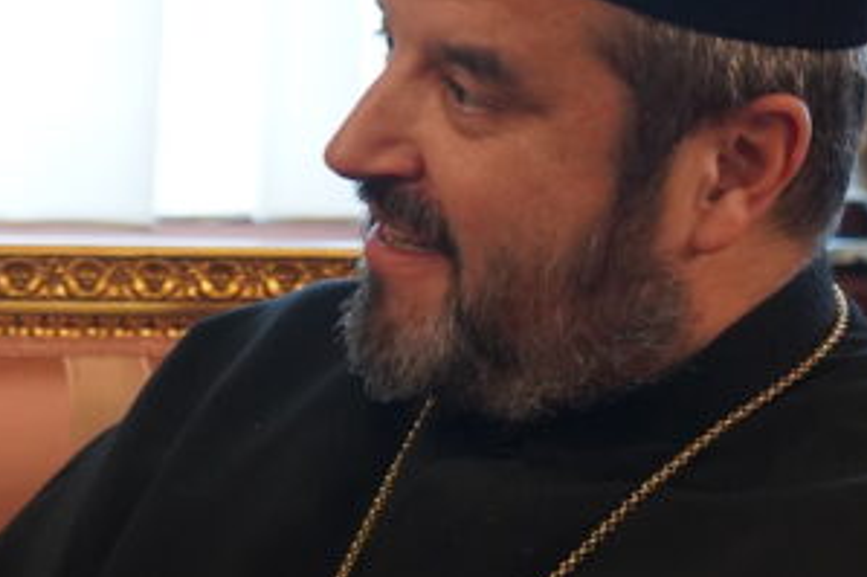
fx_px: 5271
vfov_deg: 6.3
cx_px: -415
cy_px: 496
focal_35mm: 219
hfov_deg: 9.2
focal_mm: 56
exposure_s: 1/160
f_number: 4
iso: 2500
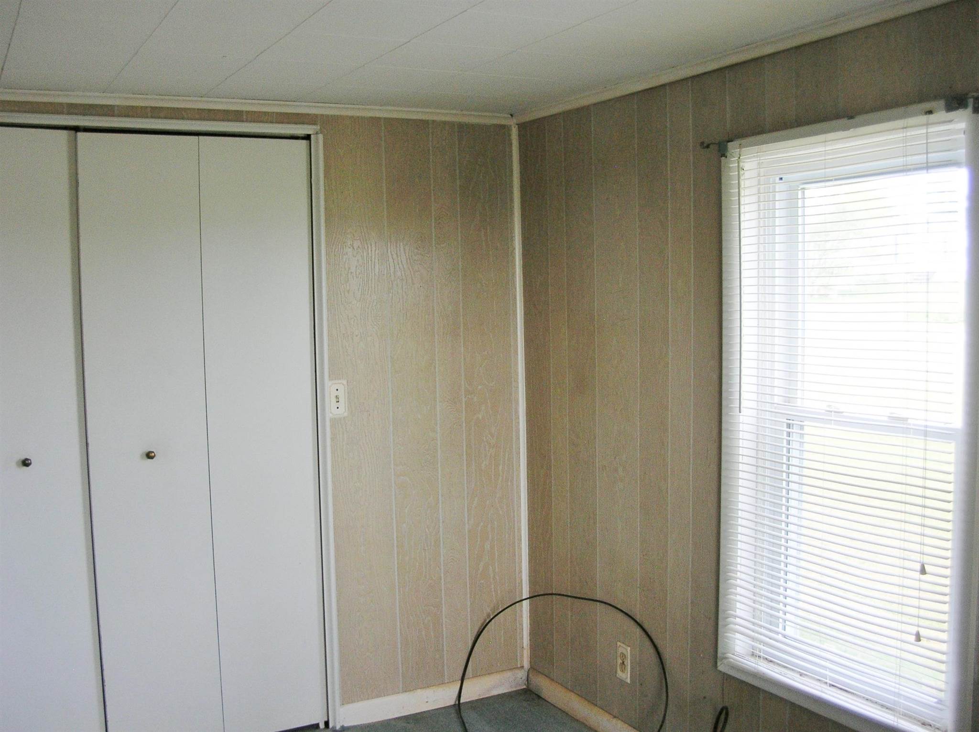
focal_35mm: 36
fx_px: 1017
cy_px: 366
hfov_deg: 51.4
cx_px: 490
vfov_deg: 39.6
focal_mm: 6
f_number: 2.7
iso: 50
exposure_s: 1/55.7
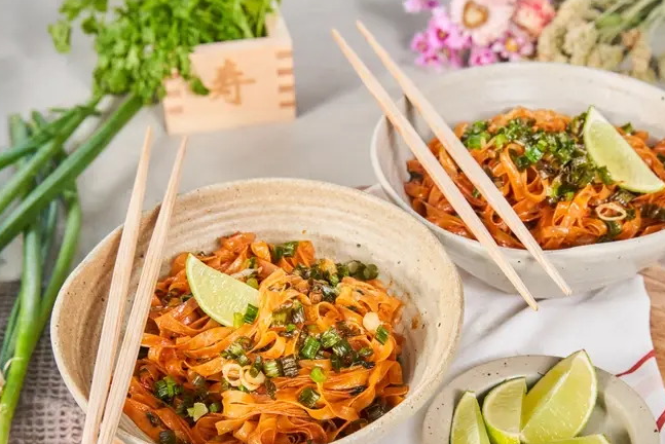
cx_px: 431
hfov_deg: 23.3
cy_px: 306
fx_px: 1608
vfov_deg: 15.7
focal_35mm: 87
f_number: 8
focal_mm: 55
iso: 2000
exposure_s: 1/160
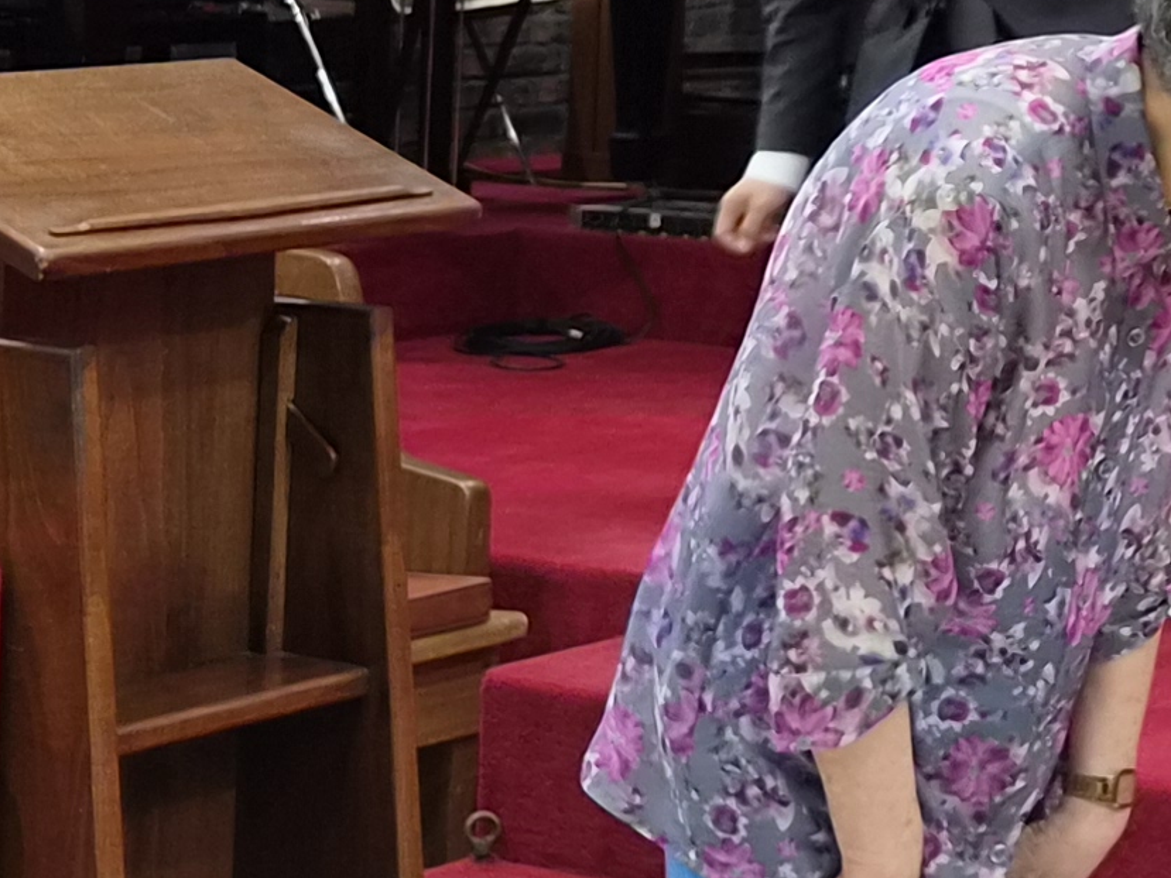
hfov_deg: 16.3
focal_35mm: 111
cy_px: -208
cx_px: 1715
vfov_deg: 13.0
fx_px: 3755
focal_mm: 5.4
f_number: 1.8
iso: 160
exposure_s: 1/120
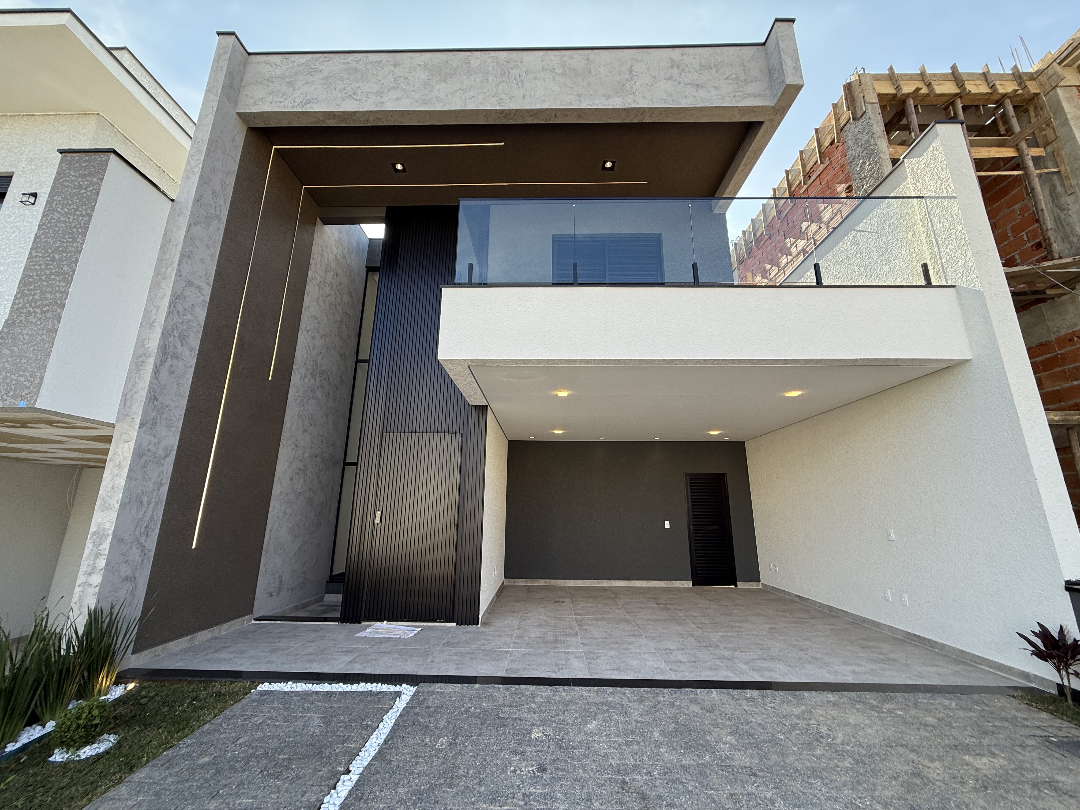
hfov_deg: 102.1
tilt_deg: +13.4
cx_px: 540
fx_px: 437
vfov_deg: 85.7
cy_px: 405
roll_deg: -0.8
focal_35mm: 14
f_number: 2.2
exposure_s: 1/321
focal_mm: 2.22
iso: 50
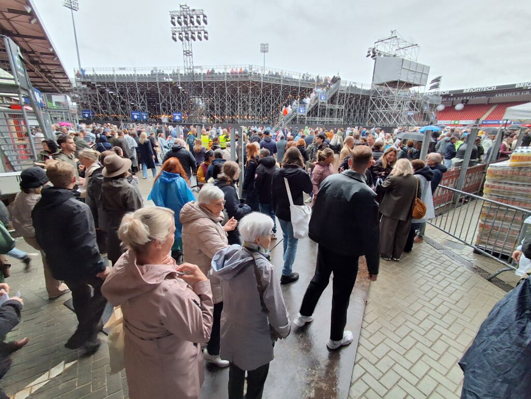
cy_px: 200
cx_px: 266
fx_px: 245
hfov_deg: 94.5
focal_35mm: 16
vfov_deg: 78.1
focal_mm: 1.64
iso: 160
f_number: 2.2
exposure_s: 1/50
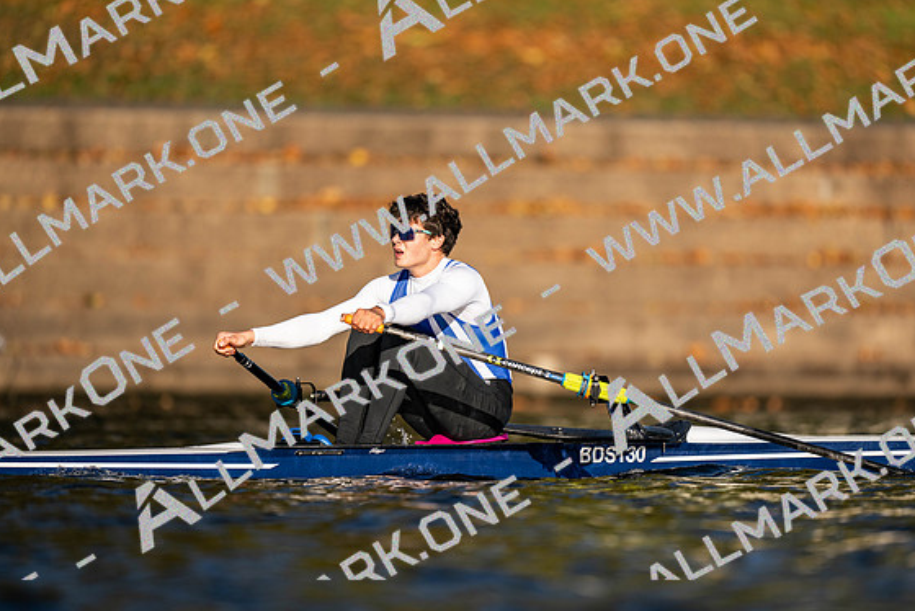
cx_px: 467
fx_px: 15817
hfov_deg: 3.3
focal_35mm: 622
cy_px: 300
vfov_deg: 2.2
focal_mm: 600
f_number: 4
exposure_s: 1/2500
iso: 140
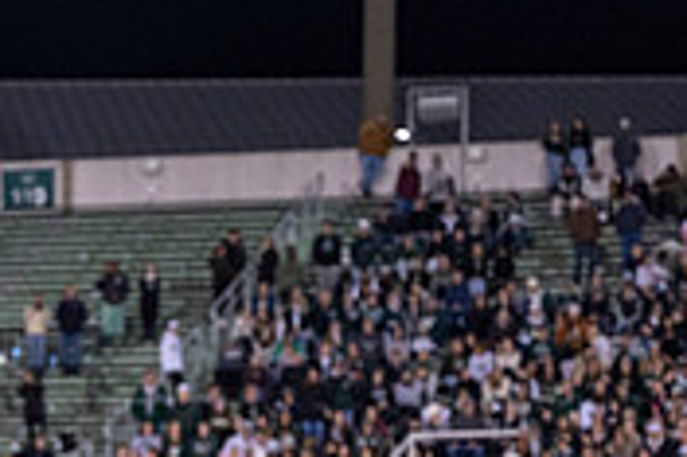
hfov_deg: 8.8
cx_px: -250
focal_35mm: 231
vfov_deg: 5.9
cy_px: 728
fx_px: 4404
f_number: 3.2
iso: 1250
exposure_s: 1/500
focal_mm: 70
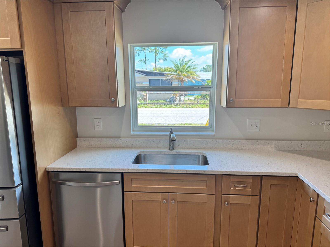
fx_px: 229
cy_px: 124
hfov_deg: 71.6
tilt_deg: -7.3
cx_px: 165
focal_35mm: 24
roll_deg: -1.8
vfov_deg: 56.8
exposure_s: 1/169
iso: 64
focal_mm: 6.76
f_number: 1.78
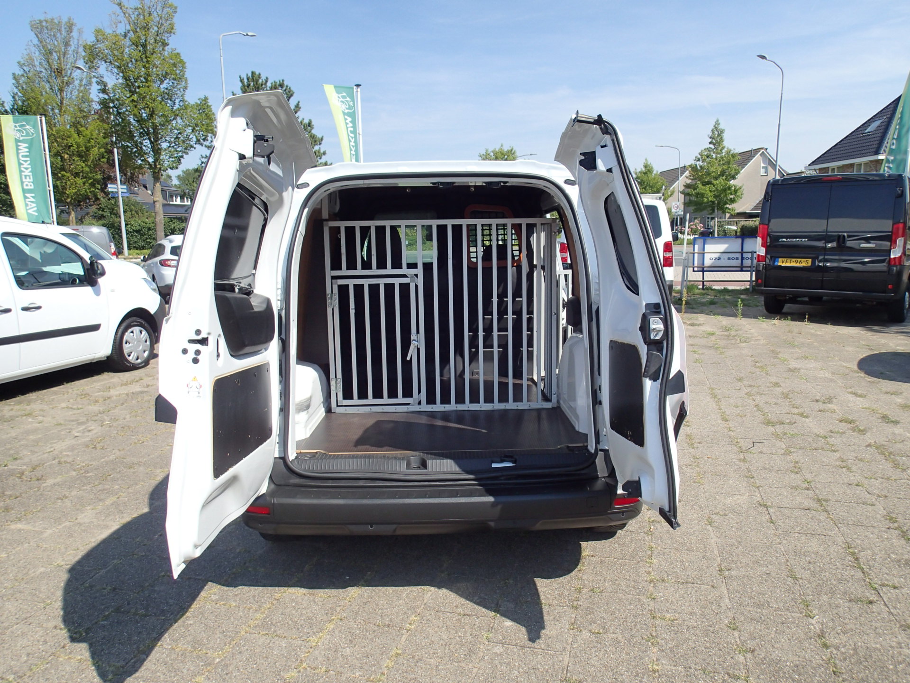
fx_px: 657
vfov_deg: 54.9
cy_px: 342
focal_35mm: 25
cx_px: 455
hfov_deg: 69.4
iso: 100
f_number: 8
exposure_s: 1/160
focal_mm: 4.5
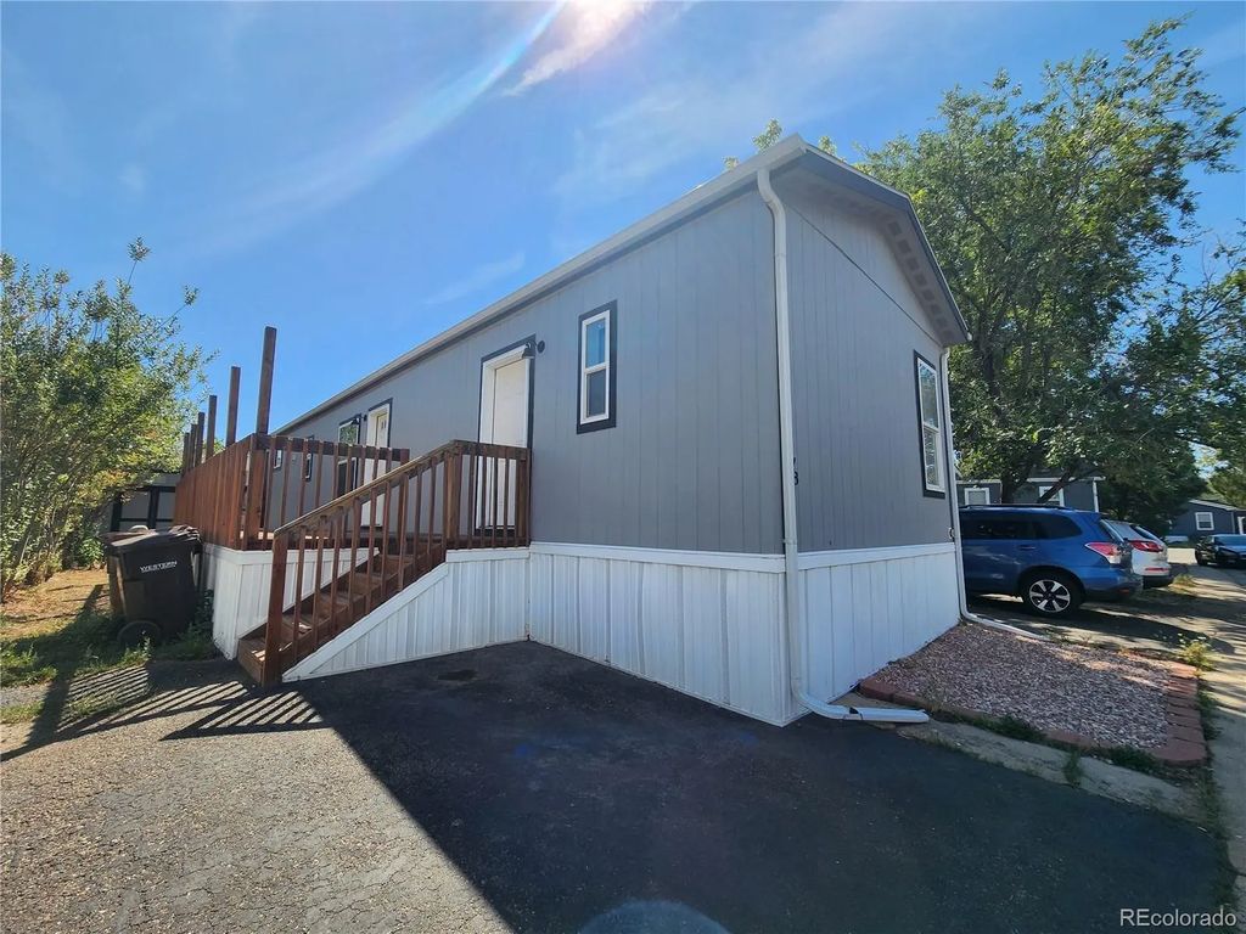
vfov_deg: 89.9
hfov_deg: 106.2
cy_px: 467
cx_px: 623
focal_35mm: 13
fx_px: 468
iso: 50
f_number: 2.2
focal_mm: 2.2
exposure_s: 1/1915
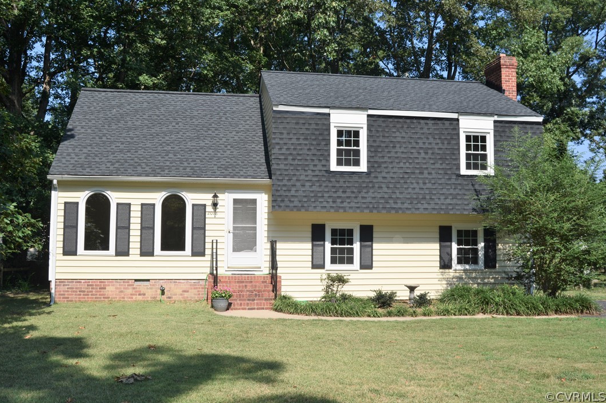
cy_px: 199
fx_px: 623
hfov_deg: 51.9
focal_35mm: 37
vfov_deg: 35.9
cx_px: 297
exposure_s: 1/400
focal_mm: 24
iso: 200
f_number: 11
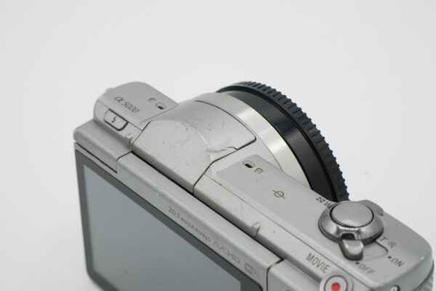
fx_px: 1272
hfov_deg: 19.5
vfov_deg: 13.0
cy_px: 146
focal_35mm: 105
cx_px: 218
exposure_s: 1/100
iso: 250
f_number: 13
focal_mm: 70
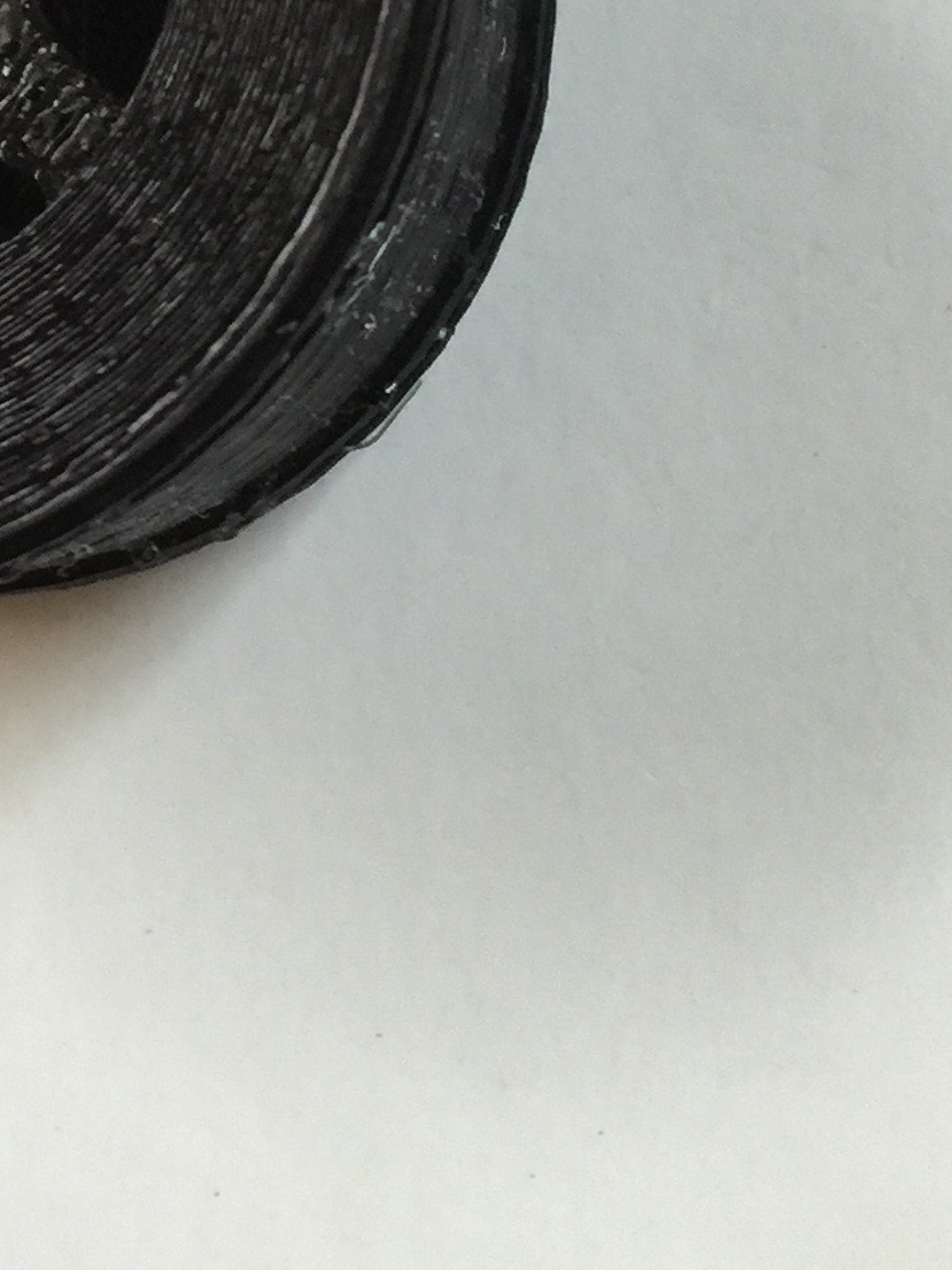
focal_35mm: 100
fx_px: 3668
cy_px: -361
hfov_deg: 13.7
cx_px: -554
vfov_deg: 18.4
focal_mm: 4.15
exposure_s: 1/15
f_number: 2.2
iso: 80
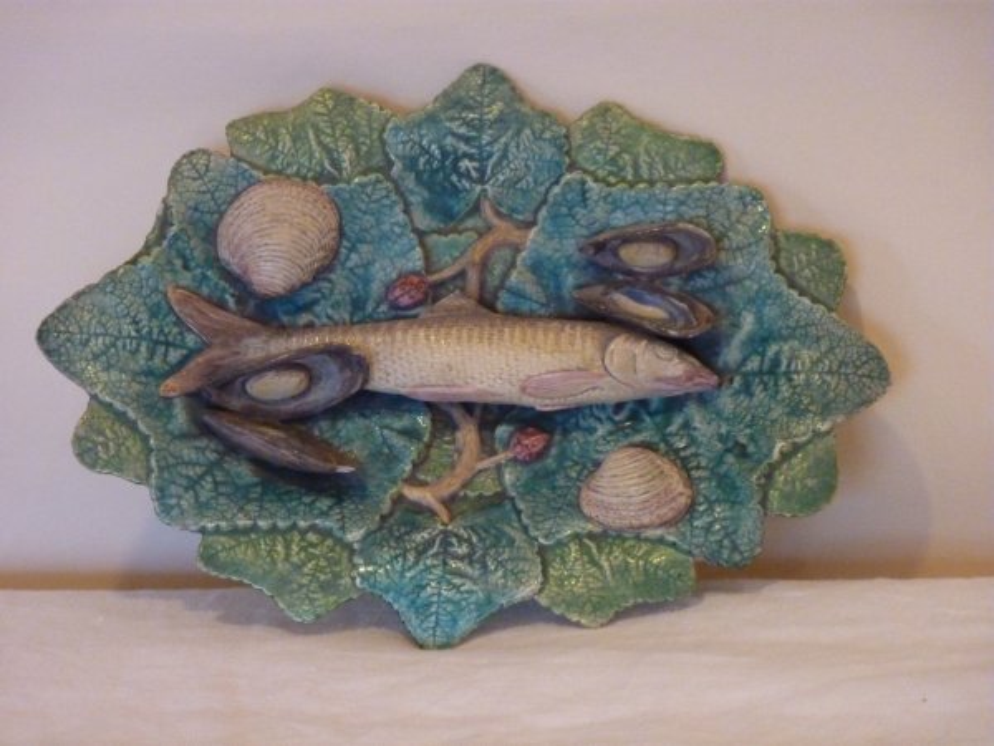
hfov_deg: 13.4
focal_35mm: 147
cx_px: 497
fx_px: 4221
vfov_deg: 10.1
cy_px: 373
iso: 800
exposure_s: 1/60
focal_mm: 24.1
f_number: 4.5
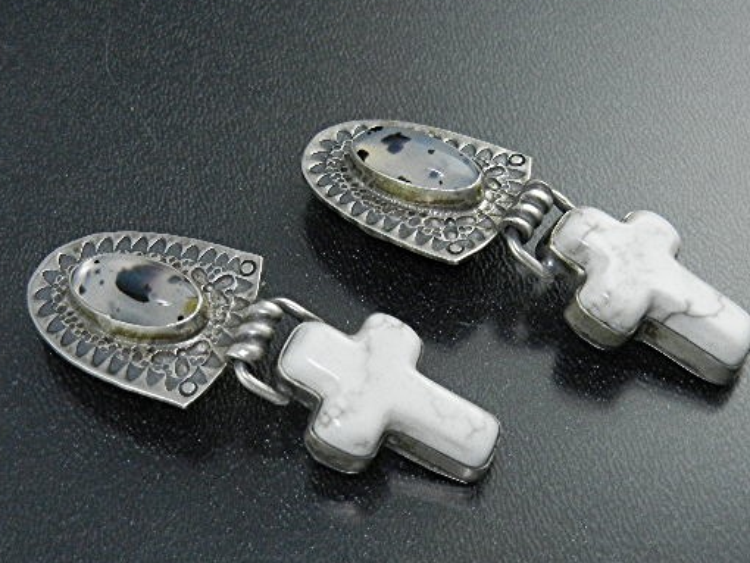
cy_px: 307
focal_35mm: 74
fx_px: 1604
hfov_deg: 26.3
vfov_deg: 19.9
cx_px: 400
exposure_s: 1/30
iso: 800
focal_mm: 10.6
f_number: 8
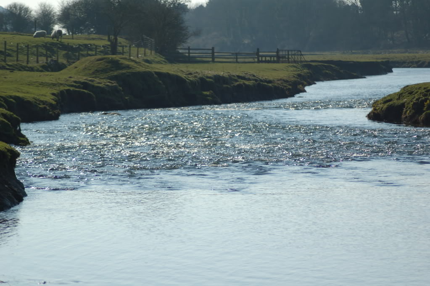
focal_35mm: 168
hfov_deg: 12.2
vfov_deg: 8.2
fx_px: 2005
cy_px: 143
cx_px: 215
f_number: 4.2
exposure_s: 1/2500
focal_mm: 112
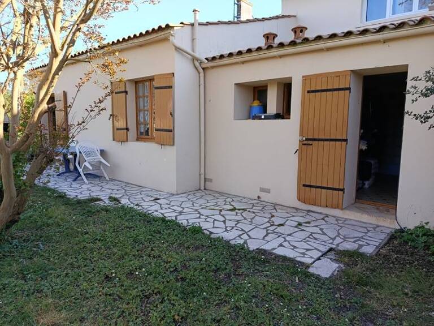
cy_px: 163
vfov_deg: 56.8
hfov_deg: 71.6
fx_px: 301
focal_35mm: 24
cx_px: 217
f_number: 1.7
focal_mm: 5.24
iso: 61
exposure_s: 1/100
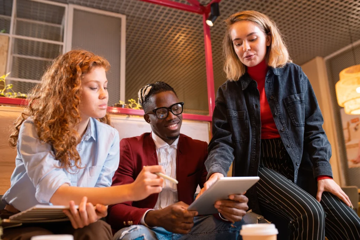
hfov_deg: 54.4
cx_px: 180
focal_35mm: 35
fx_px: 350
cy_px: 120
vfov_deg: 37.9
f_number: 2.8
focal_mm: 35
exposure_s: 1/160
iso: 640
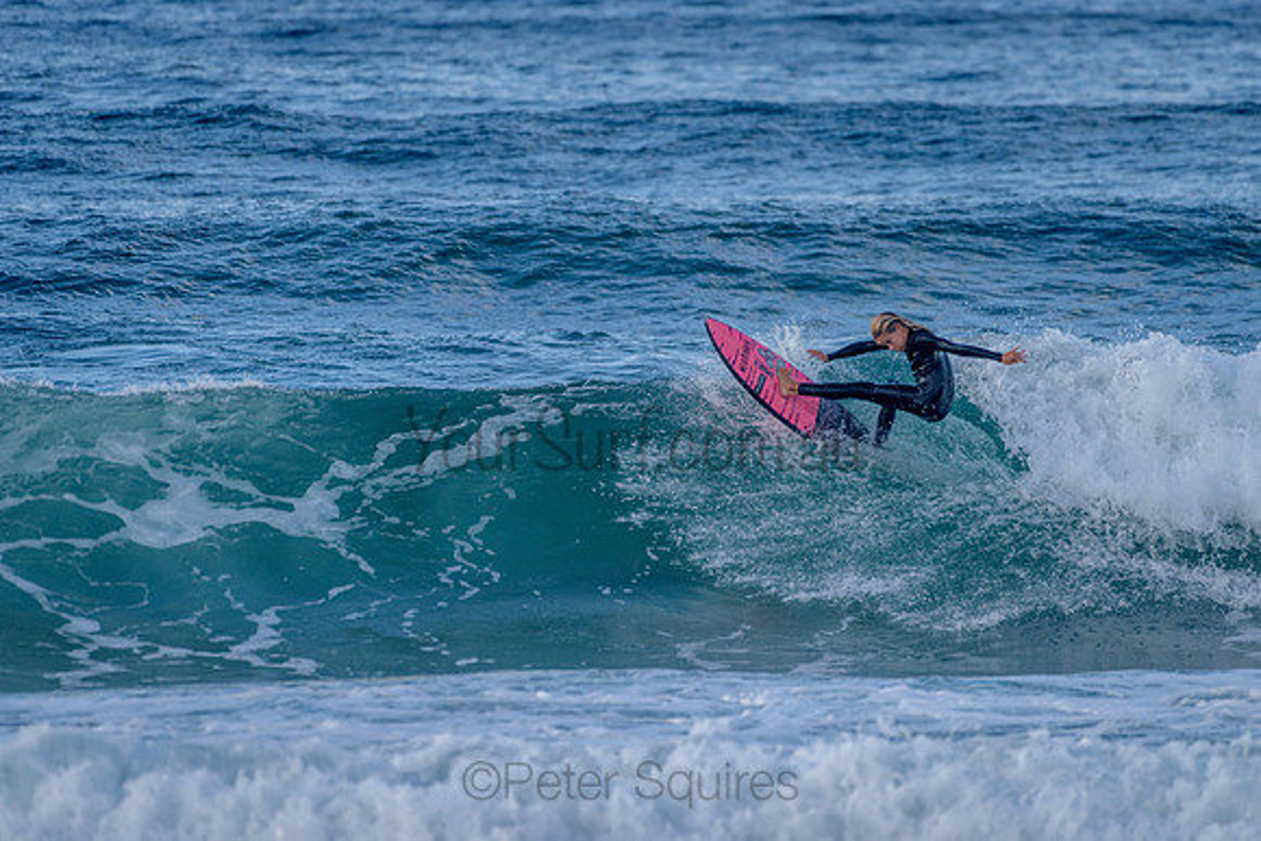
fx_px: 21475
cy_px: 373
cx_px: 685
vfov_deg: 2.2
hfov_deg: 3.4
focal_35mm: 613
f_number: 5.6
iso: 280
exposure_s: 1/1250
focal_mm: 500
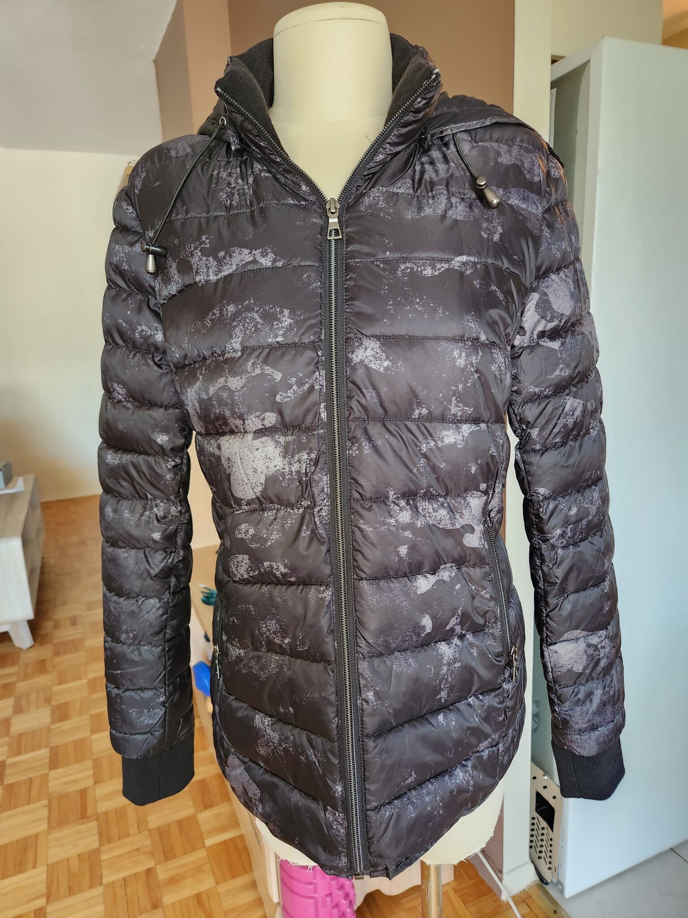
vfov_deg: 73.9
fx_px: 610
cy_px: 459
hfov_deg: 58.9
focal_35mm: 23
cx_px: 344
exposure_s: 1/120
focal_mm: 5.4
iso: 640
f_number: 1.8
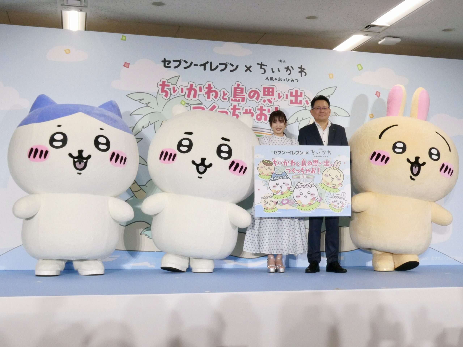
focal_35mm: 47
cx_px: 232
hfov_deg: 40.4
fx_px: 629
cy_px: 174
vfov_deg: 30.9
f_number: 6.3
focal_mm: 8.4
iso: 500
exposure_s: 1/80
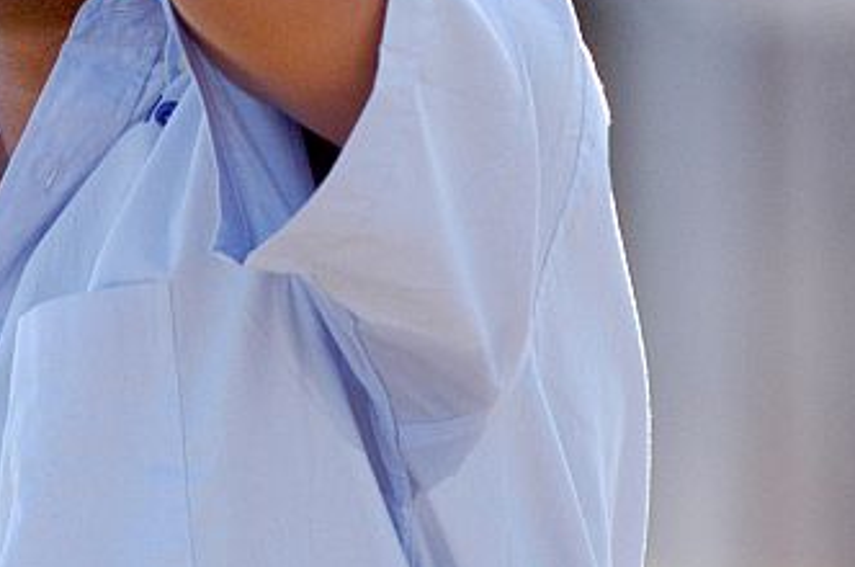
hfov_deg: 1.5
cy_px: 178
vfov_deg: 1.0
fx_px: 32901
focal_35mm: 1388
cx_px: 62
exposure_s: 1/1000
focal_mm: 300
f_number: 4
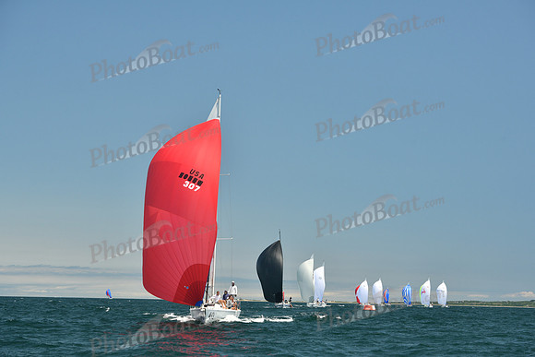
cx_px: 268
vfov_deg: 16.1
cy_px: 178
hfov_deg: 23.9
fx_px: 1263
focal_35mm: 85
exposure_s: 1/640
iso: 320
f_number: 6.3
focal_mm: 85
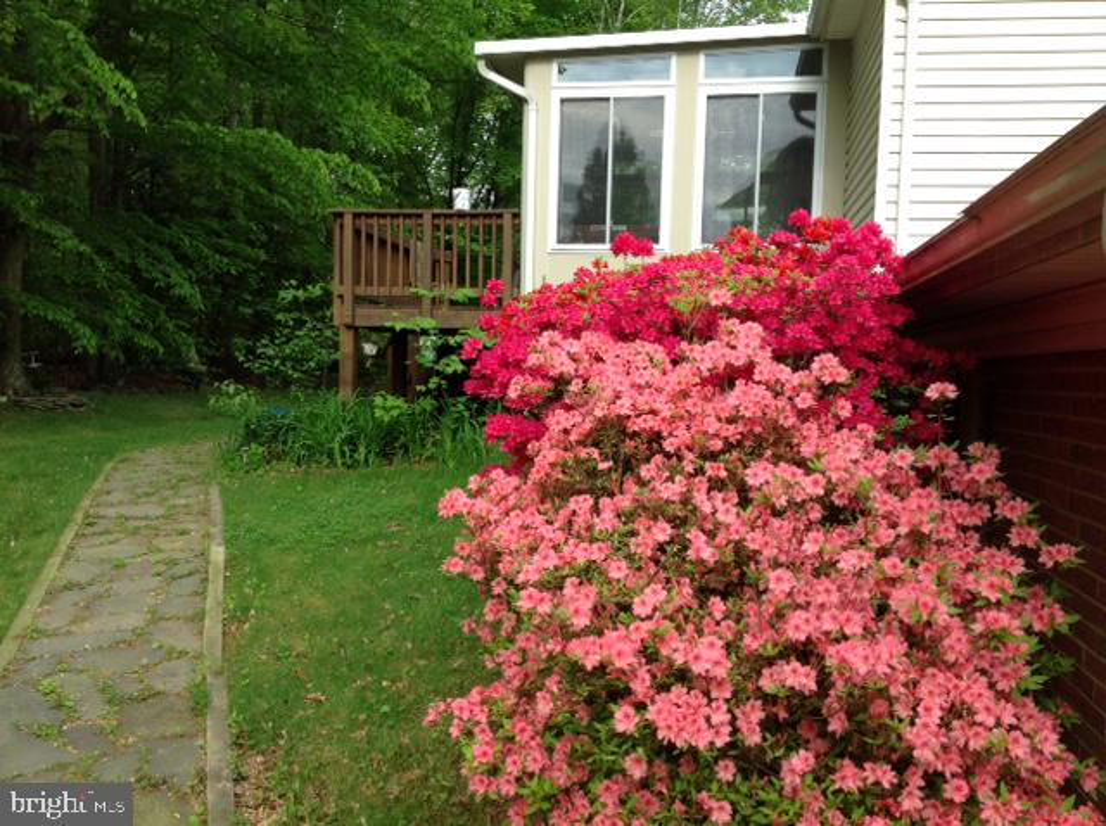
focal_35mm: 35
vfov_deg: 40.6
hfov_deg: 52.7
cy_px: 413
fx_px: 1117
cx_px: 553
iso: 50
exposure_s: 1/267
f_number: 2.4
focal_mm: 4.28
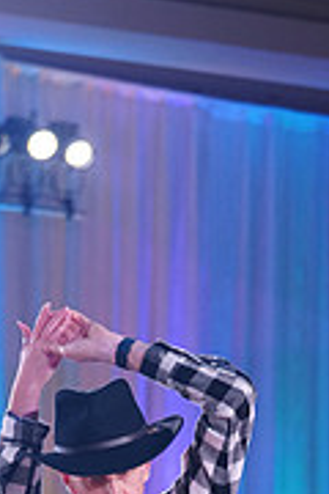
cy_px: 755
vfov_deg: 8.1
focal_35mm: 248
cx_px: 136
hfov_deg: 5.5
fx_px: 3399
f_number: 2.8
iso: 1600
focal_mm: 77
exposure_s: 1/400
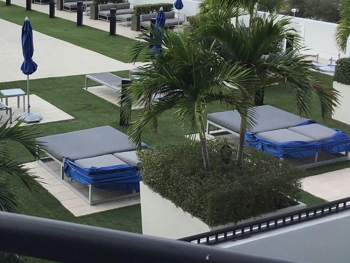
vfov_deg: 23.5
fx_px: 627
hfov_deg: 29.9
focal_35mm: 62
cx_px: 35
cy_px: 85
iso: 25
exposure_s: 1/747
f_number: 2.4
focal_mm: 3.3
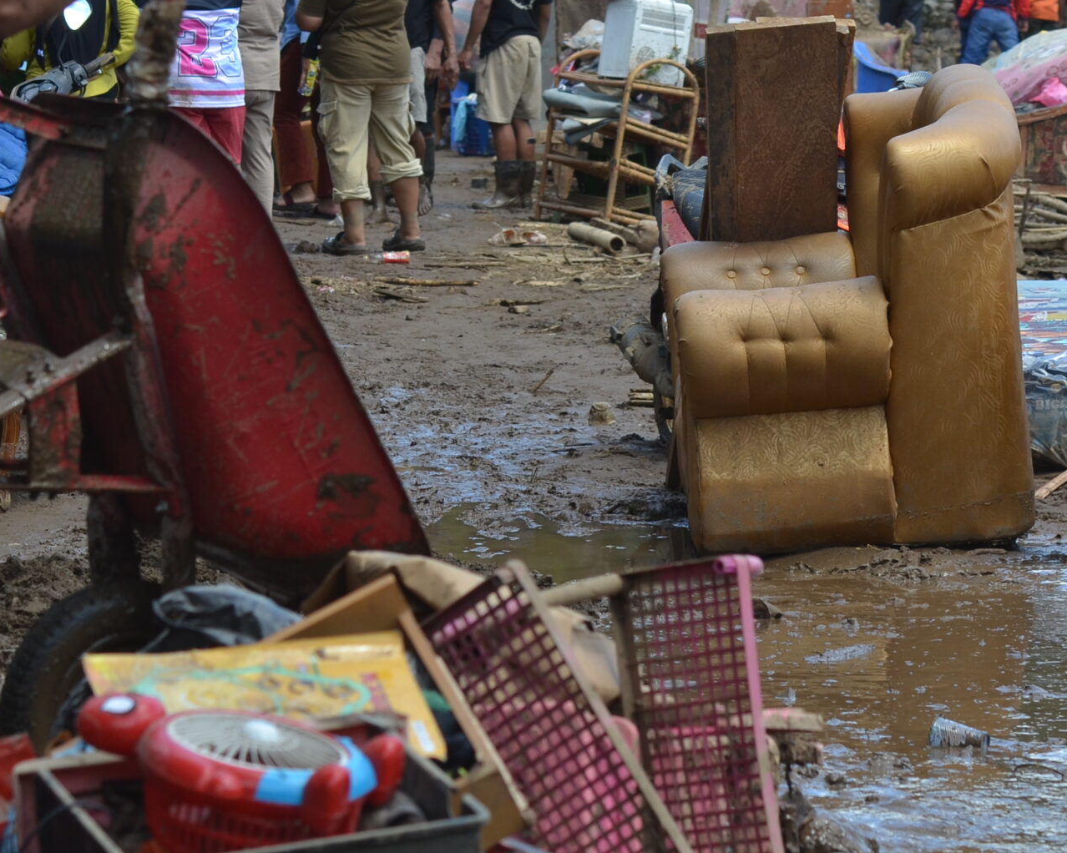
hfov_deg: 9.8
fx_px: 6220
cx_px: 470
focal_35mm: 197
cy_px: 195
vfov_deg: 7.8
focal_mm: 70
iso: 200
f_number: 5.6
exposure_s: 1/500
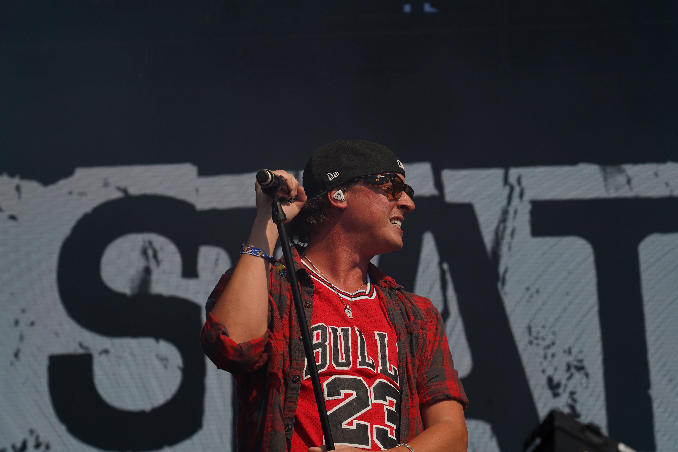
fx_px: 1977
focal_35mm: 105
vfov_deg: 13.0
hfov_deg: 19.5
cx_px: 339
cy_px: 226
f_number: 8
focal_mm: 105
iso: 100
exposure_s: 1/640
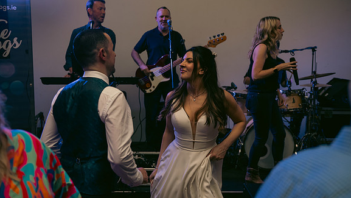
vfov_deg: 29.7
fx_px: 372
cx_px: 175
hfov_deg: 50.5
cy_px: 100
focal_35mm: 40
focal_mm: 38
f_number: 3.5
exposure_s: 1/160
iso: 800
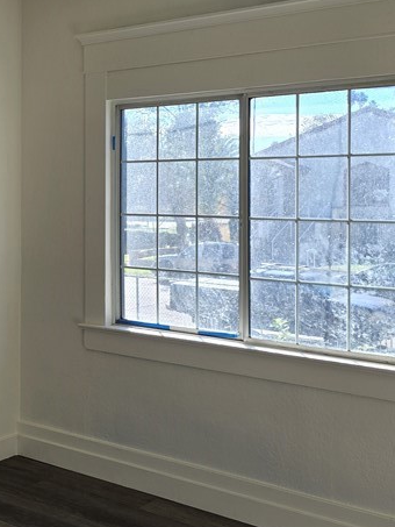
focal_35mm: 52
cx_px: 63
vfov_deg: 36.6
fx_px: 791
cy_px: 191
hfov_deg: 27.3
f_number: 1.7
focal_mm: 6.3
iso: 12
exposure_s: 1/205
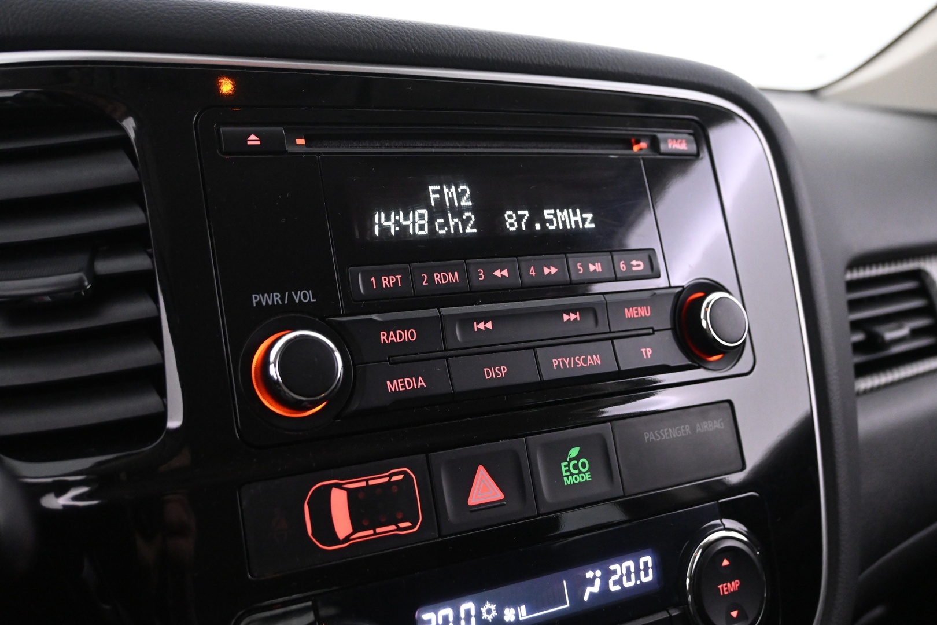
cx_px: 468
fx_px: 898
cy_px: 312
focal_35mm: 34
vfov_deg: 38.4
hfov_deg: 55.1
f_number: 4.2
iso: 3200
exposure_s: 1/25
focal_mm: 23
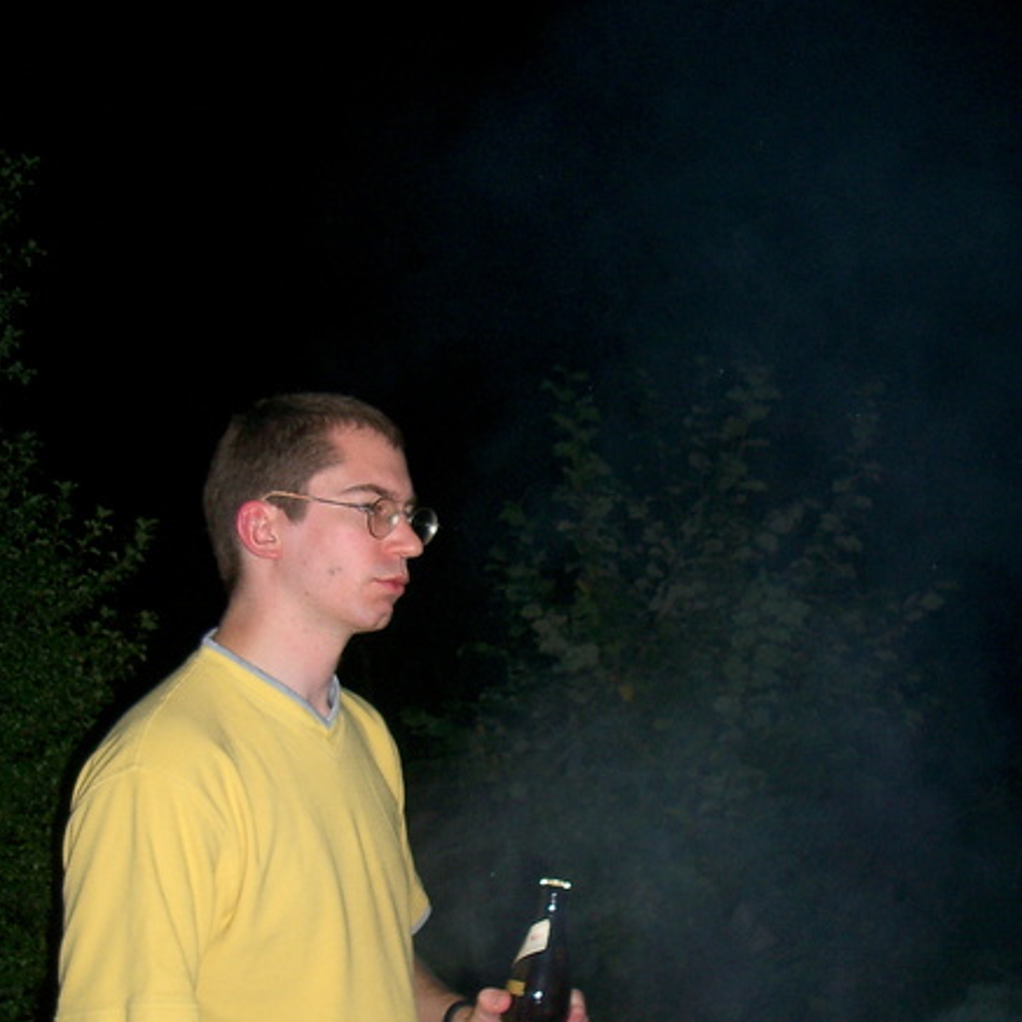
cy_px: 629
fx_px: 1403
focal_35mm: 42
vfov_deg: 39.8
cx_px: 504
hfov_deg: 40.0
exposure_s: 1/40
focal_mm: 5.8
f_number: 2.6
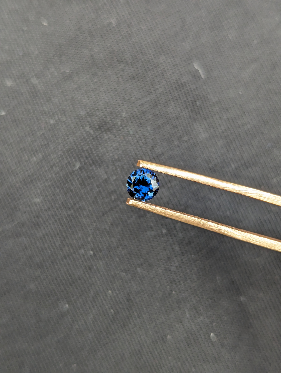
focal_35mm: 48
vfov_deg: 39.6
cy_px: 186
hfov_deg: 30.3
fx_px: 518
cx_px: 140
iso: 169
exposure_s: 1/142
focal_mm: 6.81
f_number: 1.85
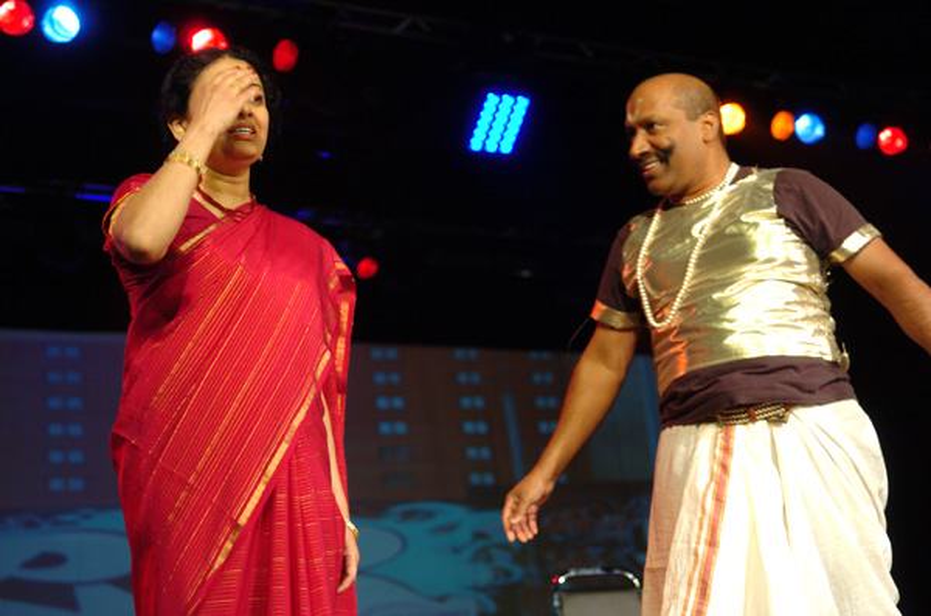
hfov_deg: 30.6
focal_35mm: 66
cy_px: 308
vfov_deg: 20.5
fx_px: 1703
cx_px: 466
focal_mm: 44
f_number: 2.8
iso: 400
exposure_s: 1/100
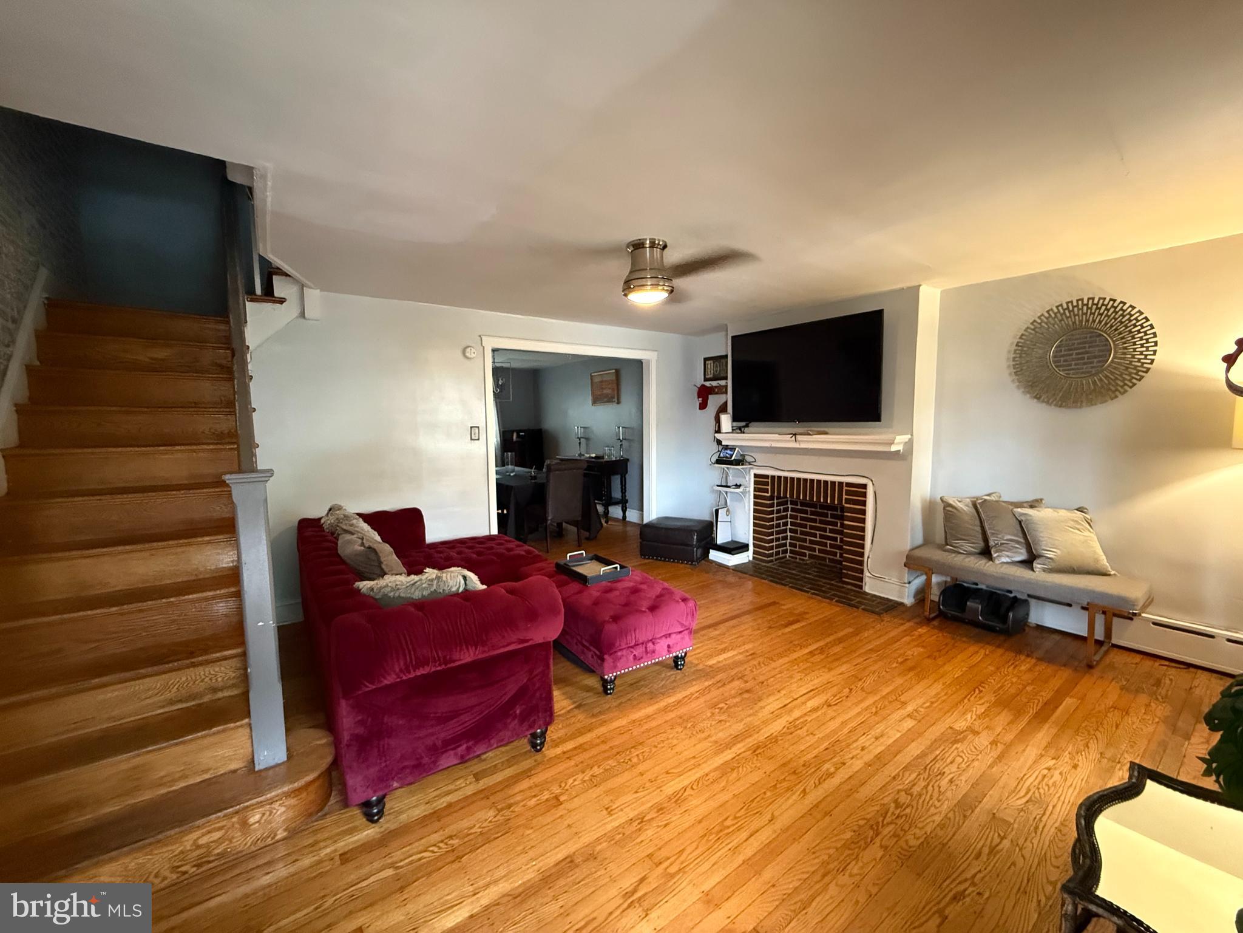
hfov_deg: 102.1
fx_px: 503
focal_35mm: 14
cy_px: 466
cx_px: 622
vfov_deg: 85.7
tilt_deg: -4.5
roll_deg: +0.3
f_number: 2.2
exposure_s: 1/40
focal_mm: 2.22
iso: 1250
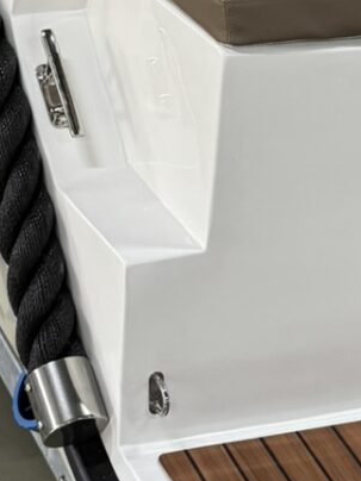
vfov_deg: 17.1
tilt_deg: -22.1
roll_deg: -8.0
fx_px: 1585
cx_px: 306
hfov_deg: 12.9
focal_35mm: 114
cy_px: 75
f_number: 1.78
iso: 320
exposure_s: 1/50
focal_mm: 6.76
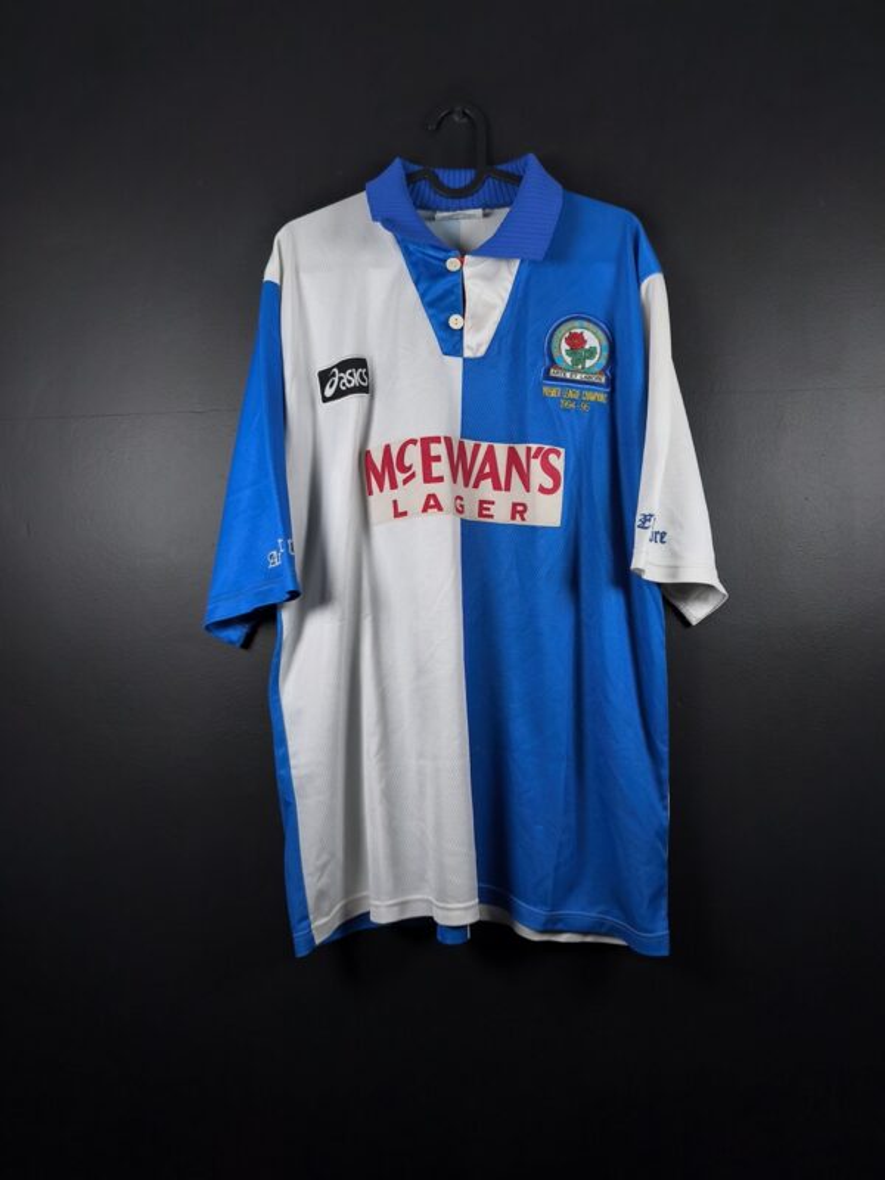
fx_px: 784
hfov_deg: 58.9
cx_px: 442
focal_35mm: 23
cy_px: 590
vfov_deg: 73.9
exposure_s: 1/200
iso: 400
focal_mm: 6.57
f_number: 1.6
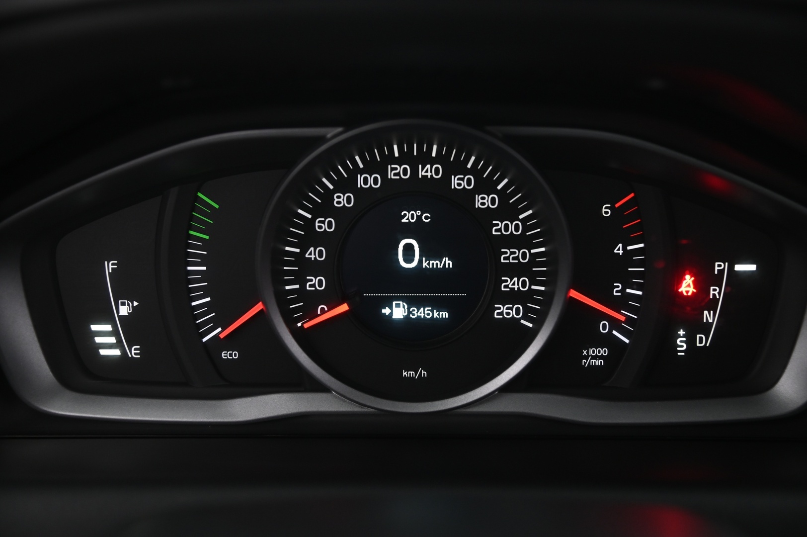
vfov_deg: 25.9
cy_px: 268
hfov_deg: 38.2
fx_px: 1165
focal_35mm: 52
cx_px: 404
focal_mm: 52
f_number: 4
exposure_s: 1/15
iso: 2000
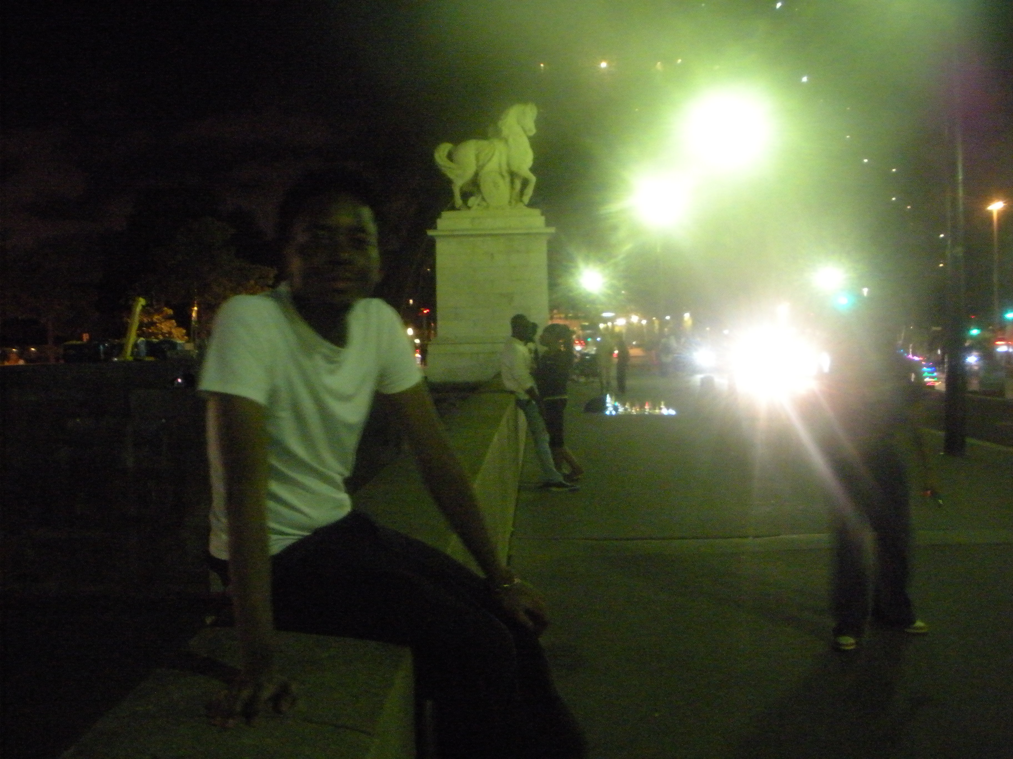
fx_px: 1054
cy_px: 380
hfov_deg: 51.4
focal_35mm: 36
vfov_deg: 39.7
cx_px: 506
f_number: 3.5
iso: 800
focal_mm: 6.3
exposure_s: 1/3.3
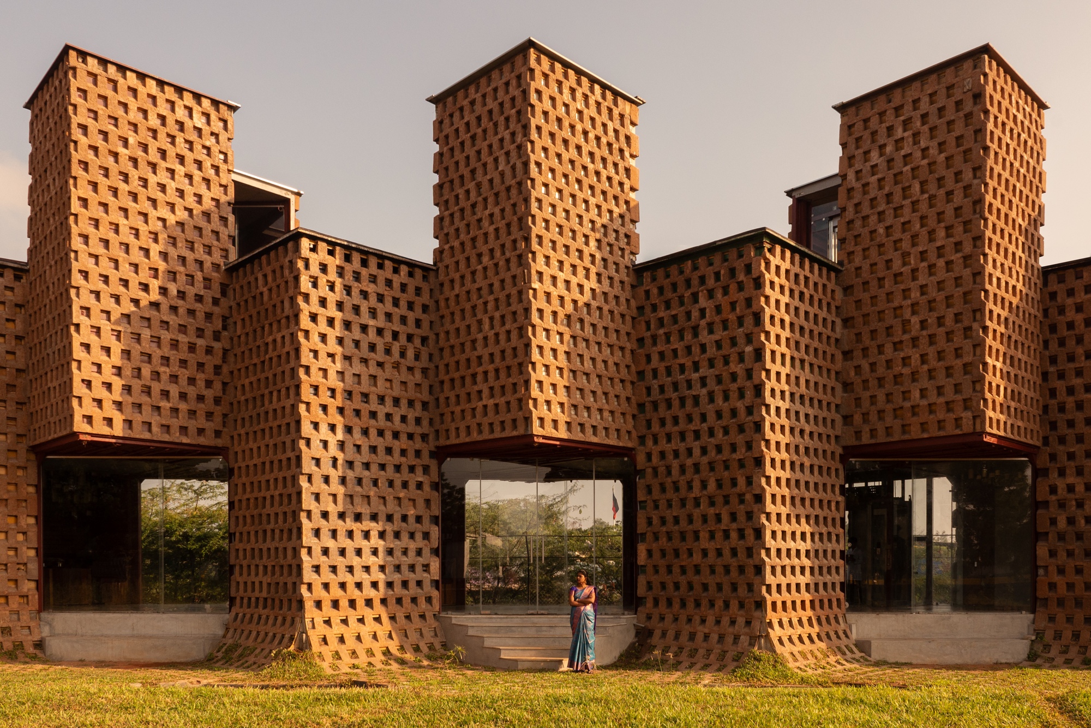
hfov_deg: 67.4
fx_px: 818
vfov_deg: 47.9
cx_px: 546
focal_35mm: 27
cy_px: 364
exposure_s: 1/400
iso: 320
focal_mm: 18
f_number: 11
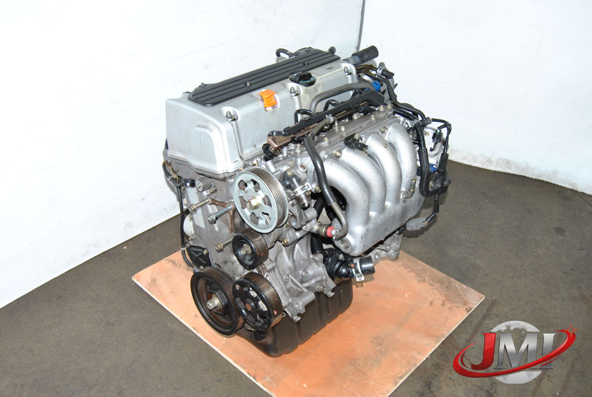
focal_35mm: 36
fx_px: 593
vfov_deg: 37.0
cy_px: 198
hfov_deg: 53.1
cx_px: 296
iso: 400
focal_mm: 24
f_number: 6.3
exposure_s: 1/200
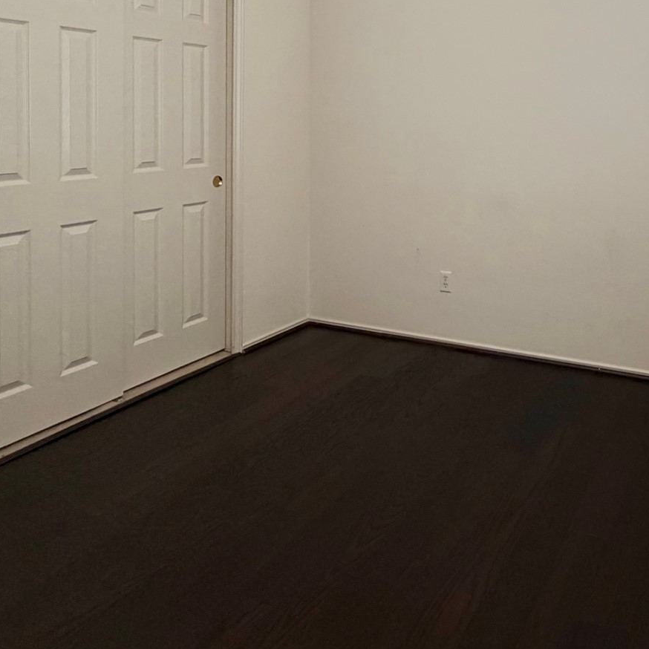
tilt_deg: -1.7
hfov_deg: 51.2
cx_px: 544
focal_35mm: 29
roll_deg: -0.1
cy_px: 140
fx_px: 615
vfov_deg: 52.4
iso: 250
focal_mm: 2.22
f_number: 2.2
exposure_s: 1/120
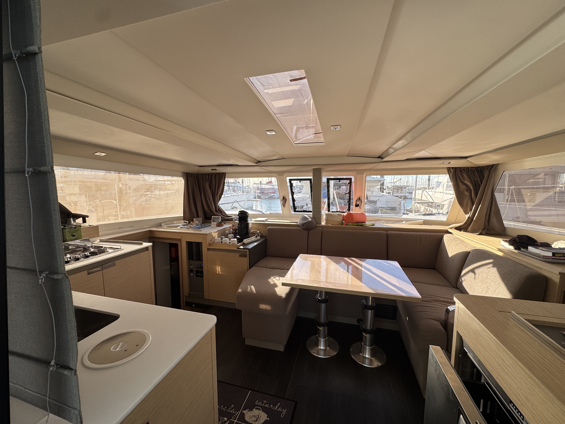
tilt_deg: -5.7
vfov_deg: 85.7
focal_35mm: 14
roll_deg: +0.5
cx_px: 282
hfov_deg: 102.1
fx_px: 229
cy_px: 212
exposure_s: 1/207
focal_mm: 2.22
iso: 40
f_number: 2.2
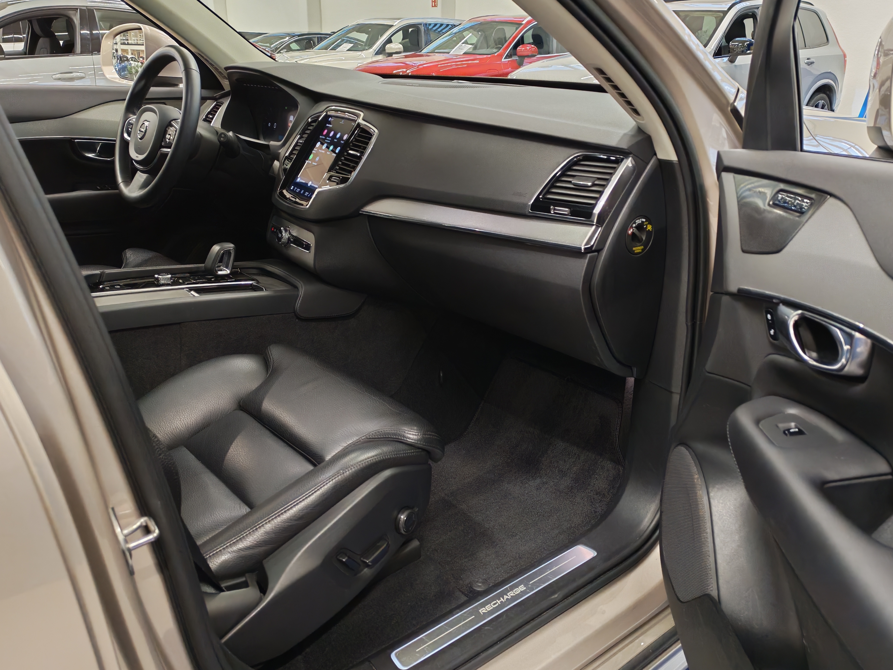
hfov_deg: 58.4
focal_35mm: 31
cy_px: 335
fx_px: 800
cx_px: 446
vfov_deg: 45.4
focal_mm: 6.12
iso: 1009
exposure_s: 1/100
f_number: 1.9
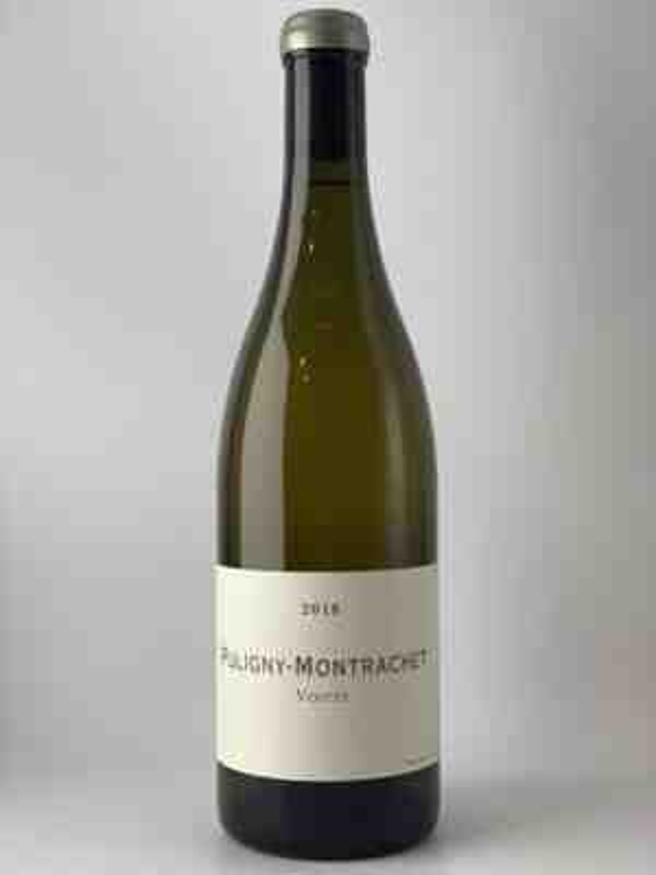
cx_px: 328
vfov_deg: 36.8
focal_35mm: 52
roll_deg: -0.5
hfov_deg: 28.0
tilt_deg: +1.0
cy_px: 438
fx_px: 1314
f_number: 2
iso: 50
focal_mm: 6
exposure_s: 1/122
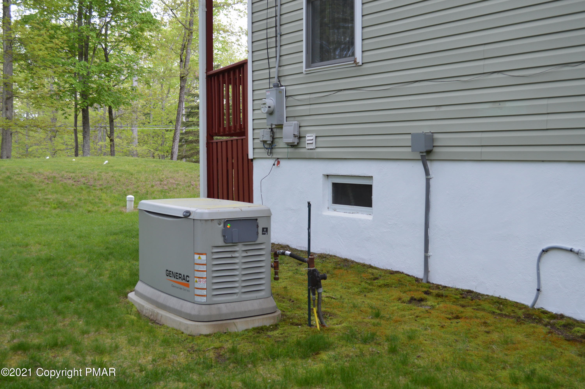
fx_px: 706
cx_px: 292
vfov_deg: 30.8
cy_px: 194
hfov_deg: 45.0
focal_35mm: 44
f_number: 5.6
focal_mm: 29
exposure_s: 1/125
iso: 360
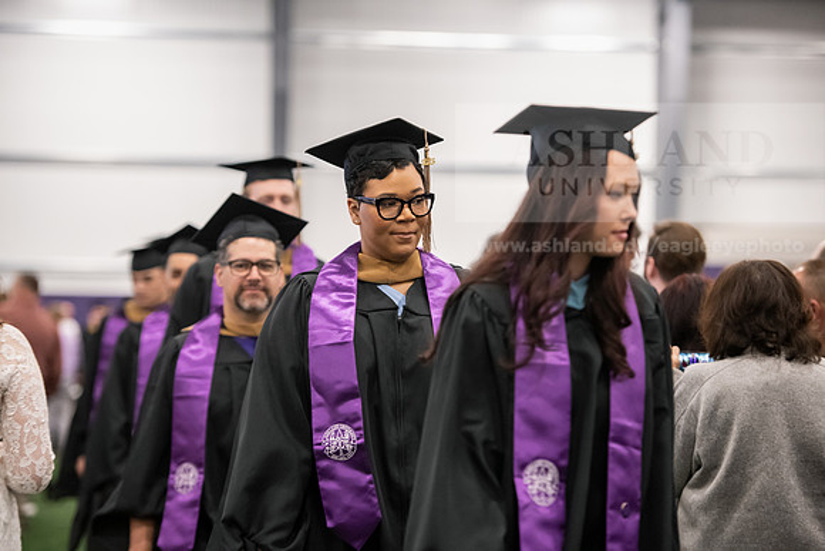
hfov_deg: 16.8
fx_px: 2796
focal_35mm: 122
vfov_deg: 11.2
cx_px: 412
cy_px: 276
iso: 3200
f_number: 3.2
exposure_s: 1/200
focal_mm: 122
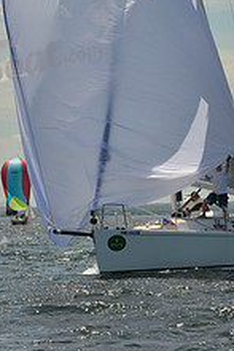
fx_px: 2054
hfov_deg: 6.5
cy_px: -32
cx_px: 185
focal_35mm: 211
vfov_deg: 9.6
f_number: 10
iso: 280
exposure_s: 1/1600
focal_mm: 80
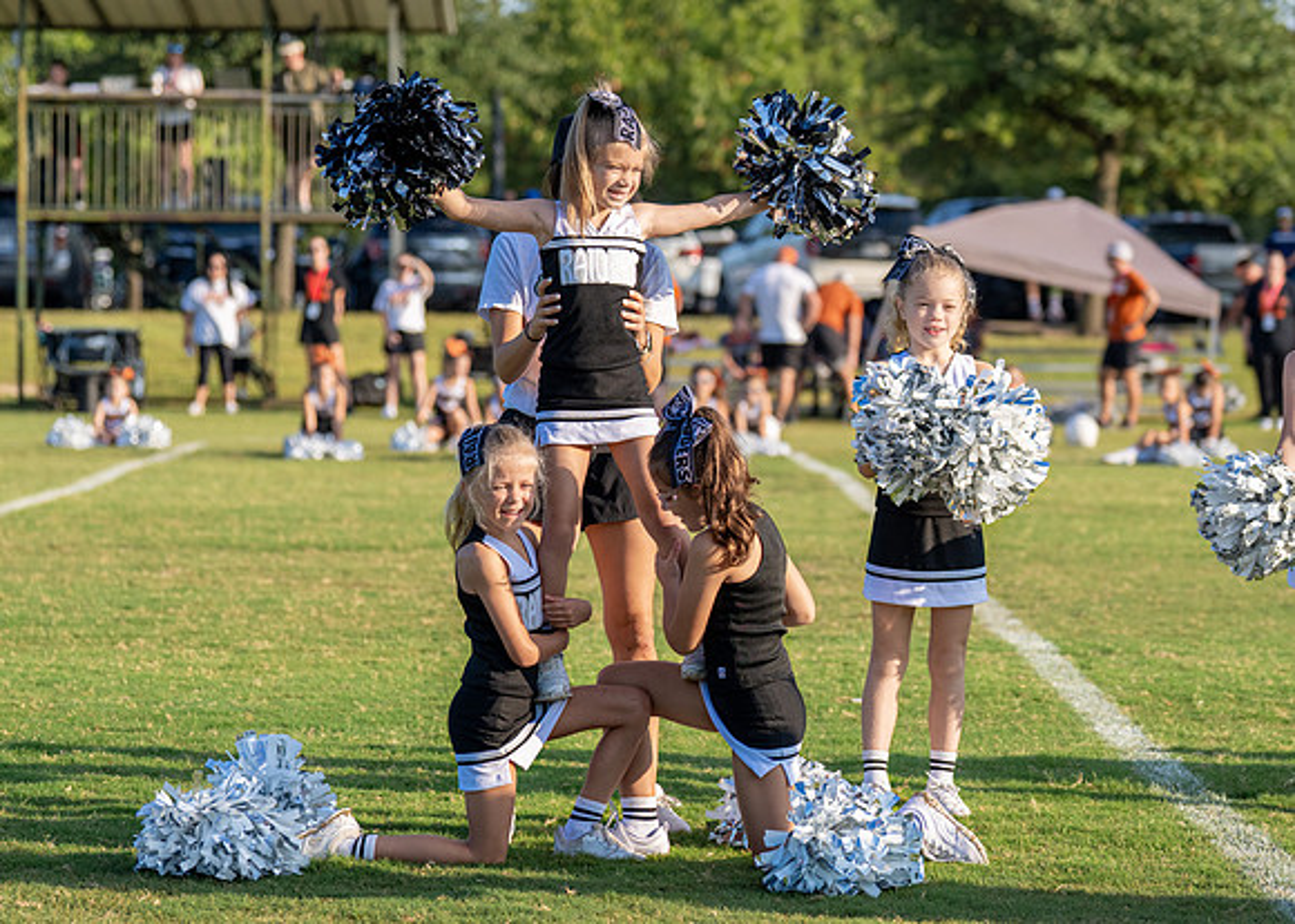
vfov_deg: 11.6
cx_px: 666
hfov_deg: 16.3
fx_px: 4533
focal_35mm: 123
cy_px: 398
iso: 320
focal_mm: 88
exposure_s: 1/4000
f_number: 2.8
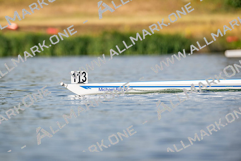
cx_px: 120
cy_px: 80
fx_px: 4017
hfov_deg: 3.4
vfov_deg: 2.3
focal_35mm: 600
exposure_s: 1/2500
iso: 220
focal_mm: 600
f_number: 5.6
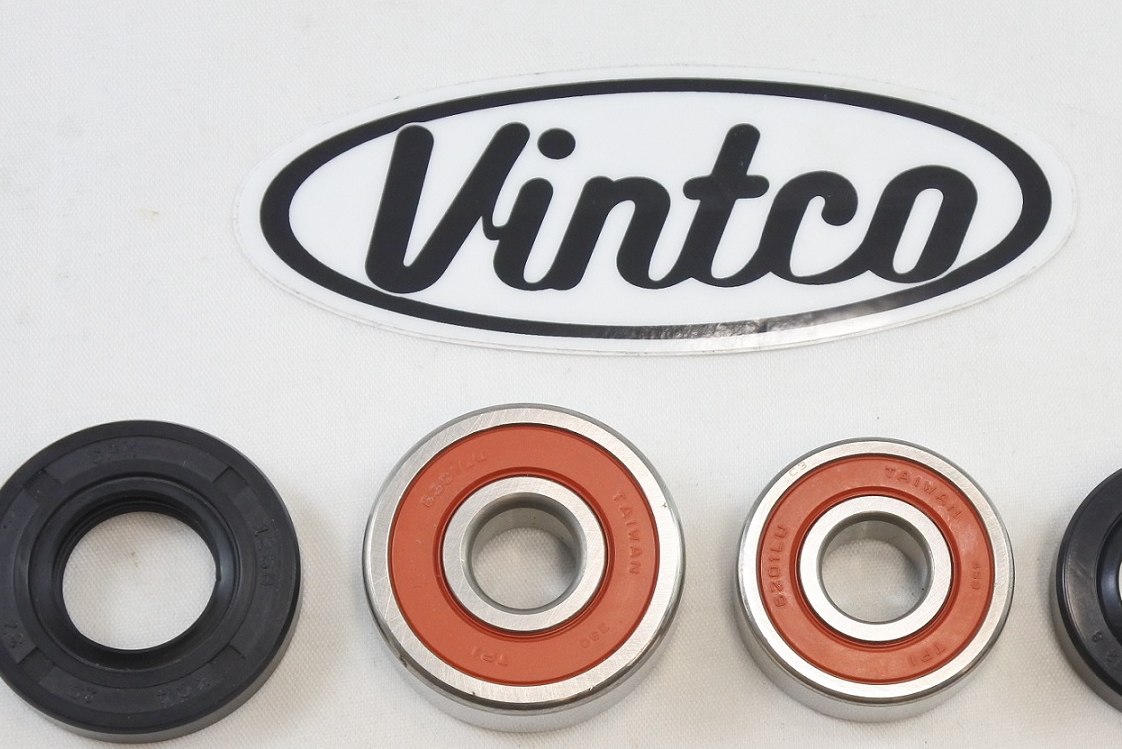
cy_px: 392
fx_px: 2432
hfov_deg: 26.0
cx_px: 648
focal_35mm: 78
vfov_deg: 17.5
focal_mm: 21
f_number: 4.8
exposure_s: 1/125
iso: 560
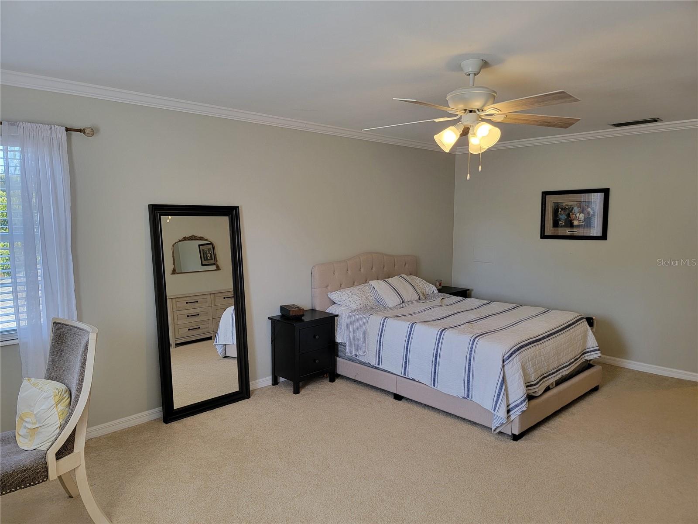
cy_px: 262
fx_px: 484
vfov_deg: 56.8
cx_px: 349
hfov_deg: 71.6
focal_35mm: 24
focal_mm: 6.7
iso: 125
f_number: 1.8
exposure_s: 1/120
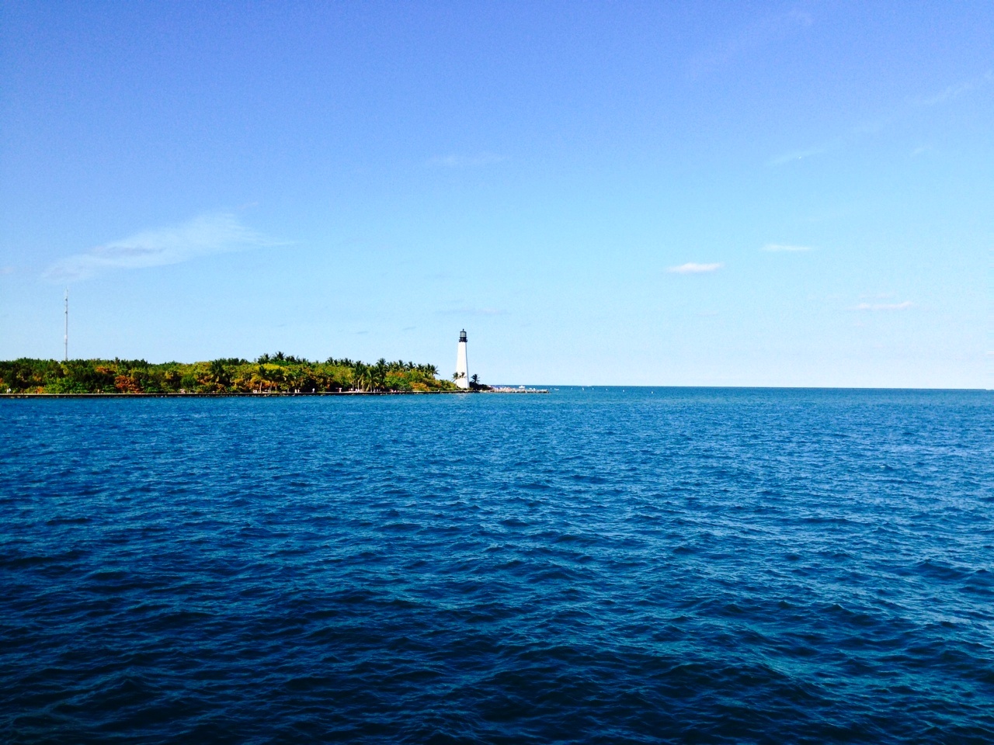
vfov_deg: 42.9
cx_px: 497
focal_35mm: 33
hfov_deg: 55.4
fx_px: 948
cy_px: 372
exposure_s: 1/1808
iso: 50
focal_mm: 4.12
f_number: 2.4
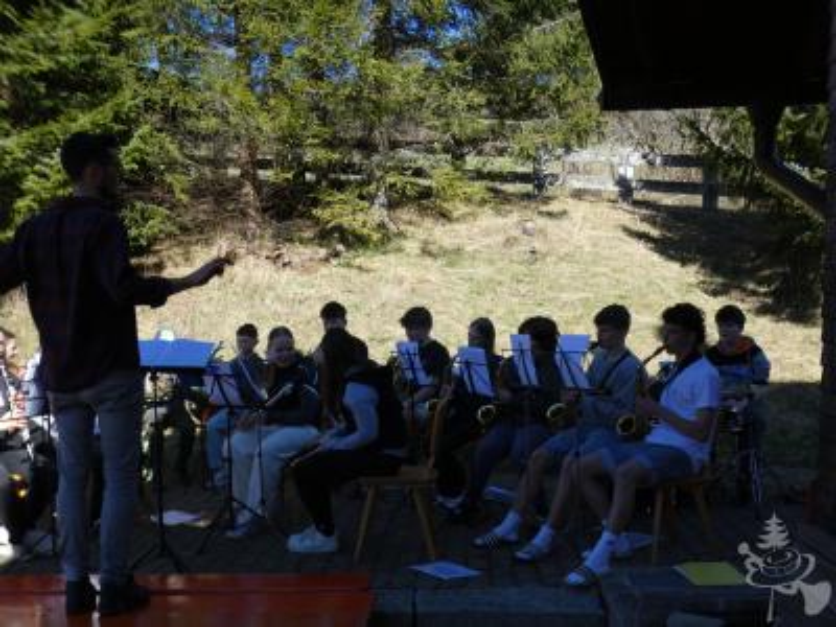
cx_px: 418
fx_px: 918
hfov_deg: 49.0
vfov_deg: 37.7
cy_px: 314
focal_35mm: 38
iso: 80
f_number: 3.5
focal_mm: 6.8
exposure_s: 1/500
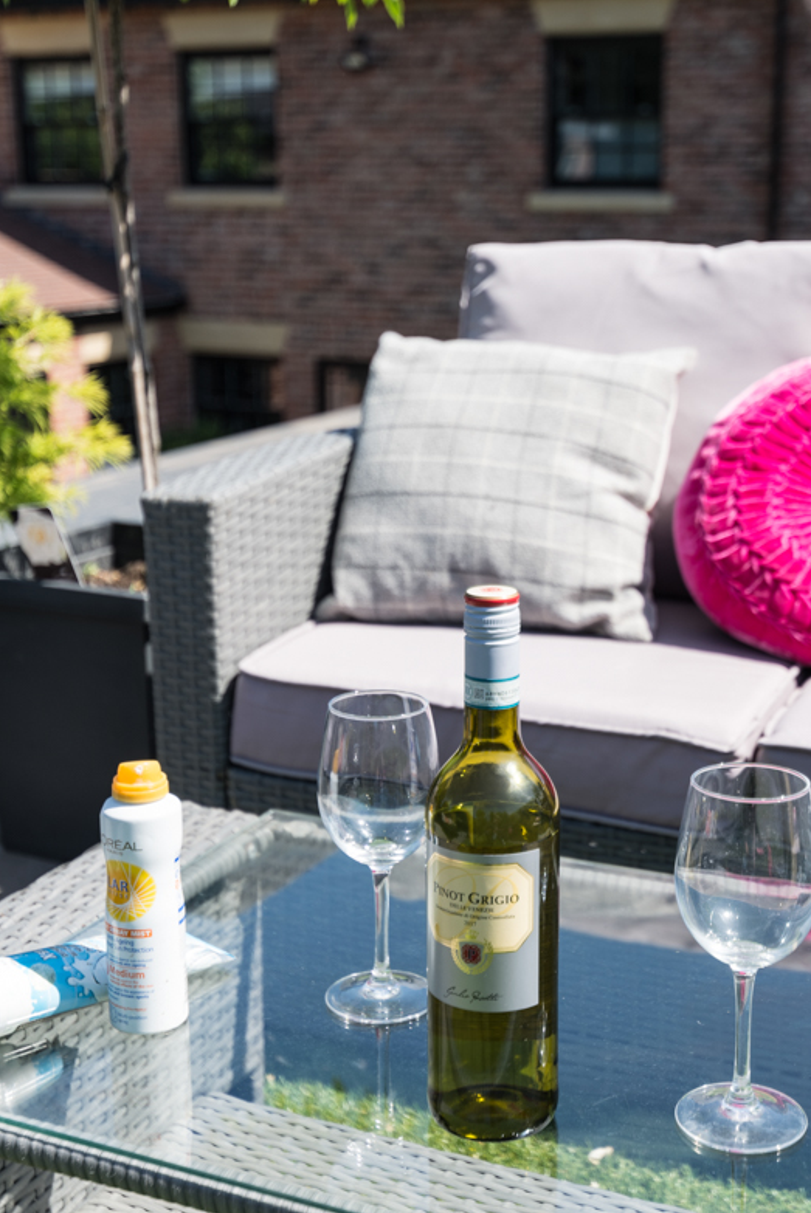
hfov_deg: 27.5
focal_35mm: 49
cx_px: 484
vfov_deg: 40.3
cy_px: 594
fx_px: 1653
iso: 100
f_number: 2.8
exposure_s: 1/2500
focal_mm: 30
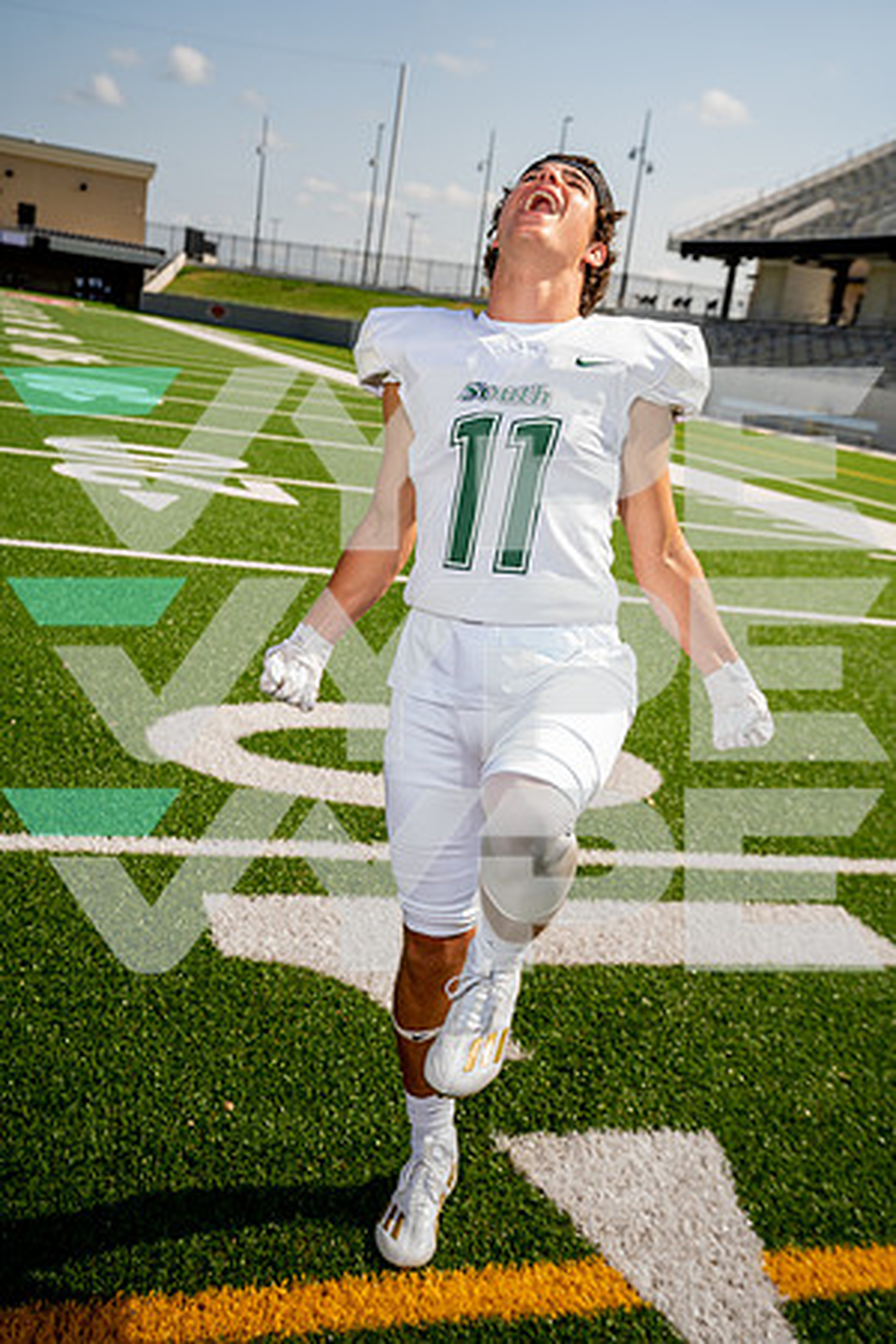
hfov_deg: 33.4
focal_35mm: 40
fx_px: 1493
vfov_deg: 48.5
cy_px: 672
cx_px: 448
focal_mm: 40
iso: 100
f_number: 5.6
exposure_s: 1/250
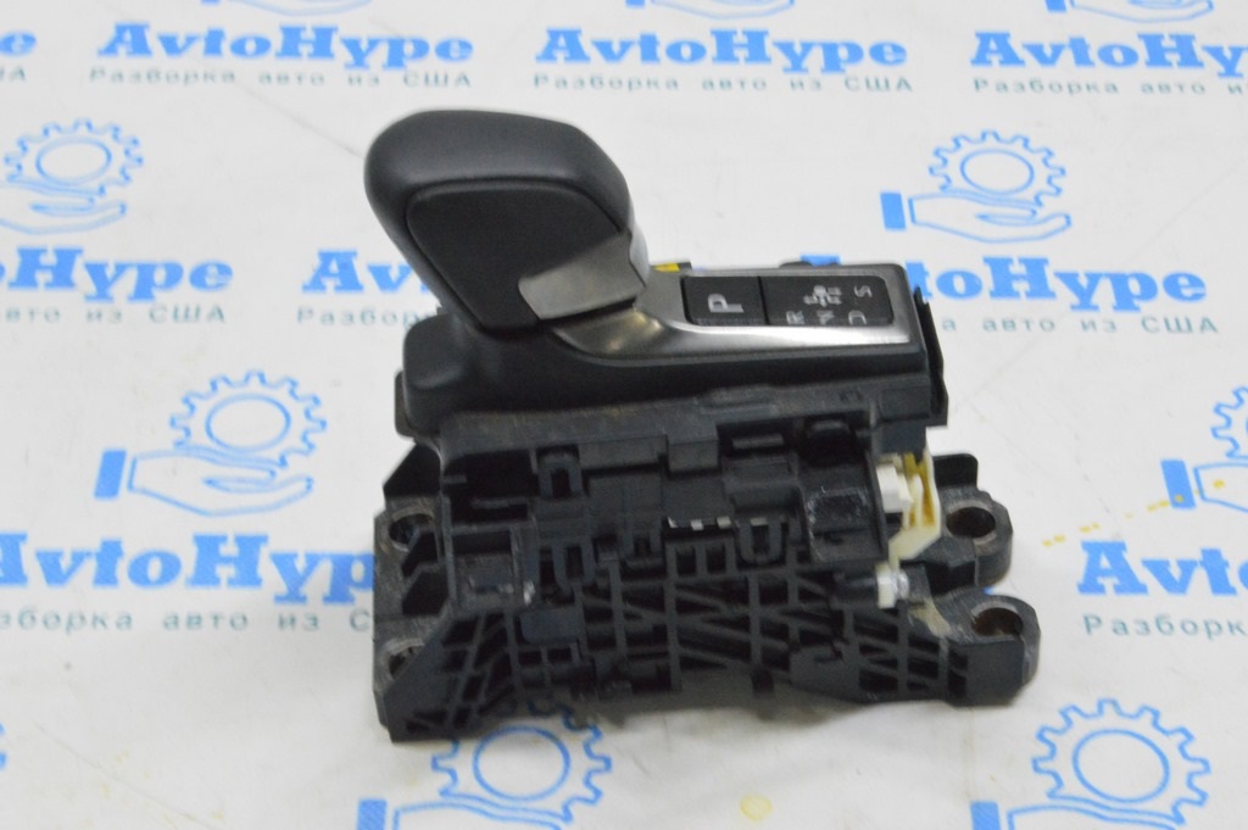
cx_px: 624
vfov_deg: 19.7
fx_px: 2390
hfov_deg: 29.3
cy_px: 415
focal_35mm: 69
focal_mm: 46
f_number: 20
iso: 6400
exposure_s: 1/20
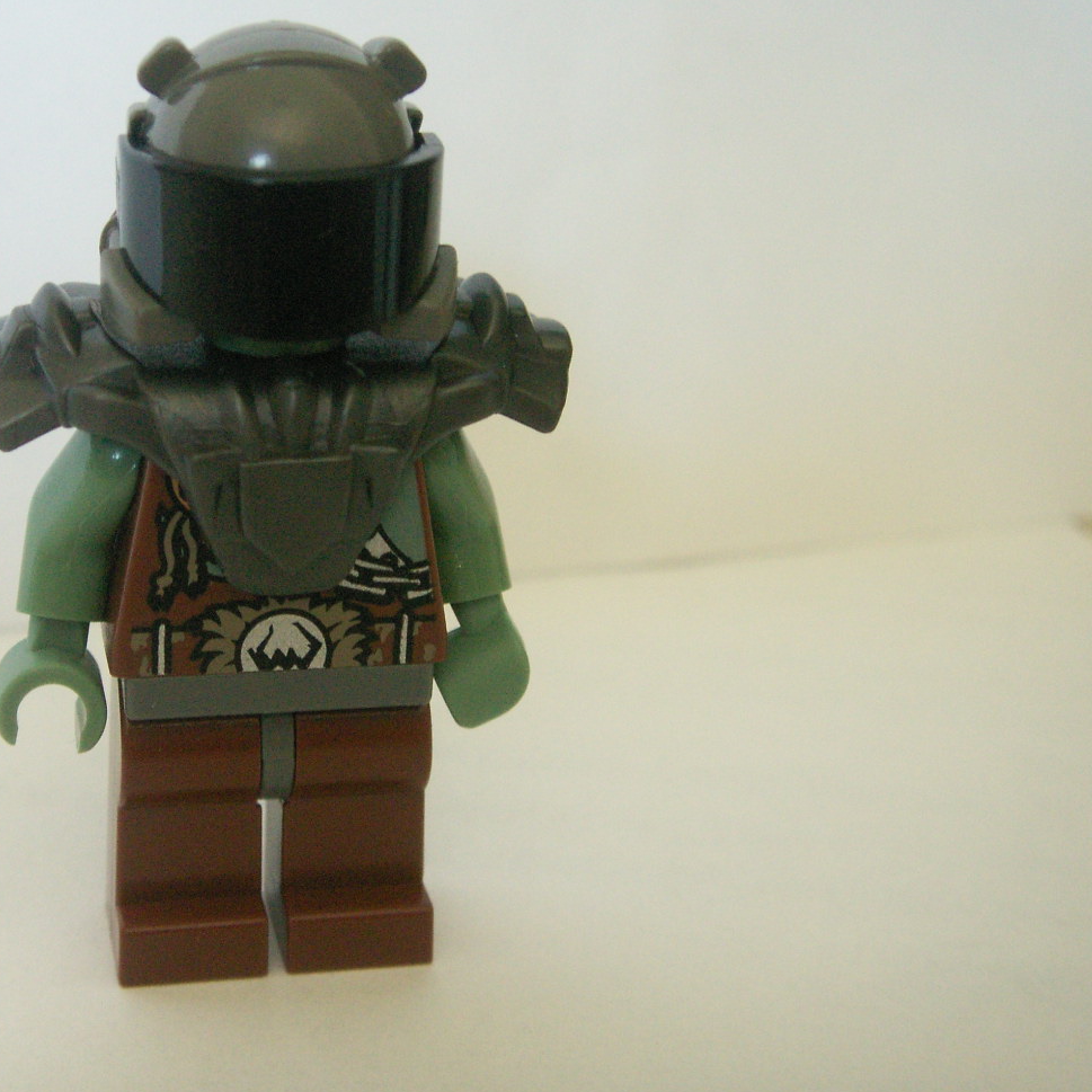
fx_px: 1927
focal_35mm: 54
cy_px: 486
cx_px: 290
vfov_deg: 31.6
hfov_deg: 31.1
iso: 160
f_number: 3.5
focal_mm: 7.7
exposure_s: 1/20
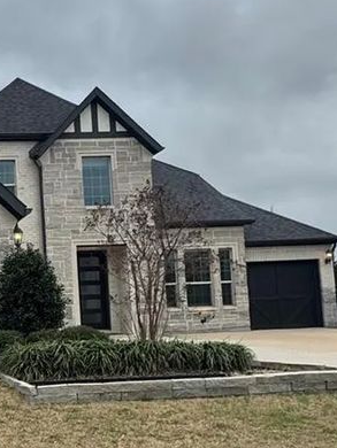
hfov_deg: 26.3
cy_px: 277
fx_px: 635
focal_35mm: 49
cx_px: -71
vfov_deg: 38.7
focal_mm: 2.22
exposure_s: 1/968
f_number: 2.2
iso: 50
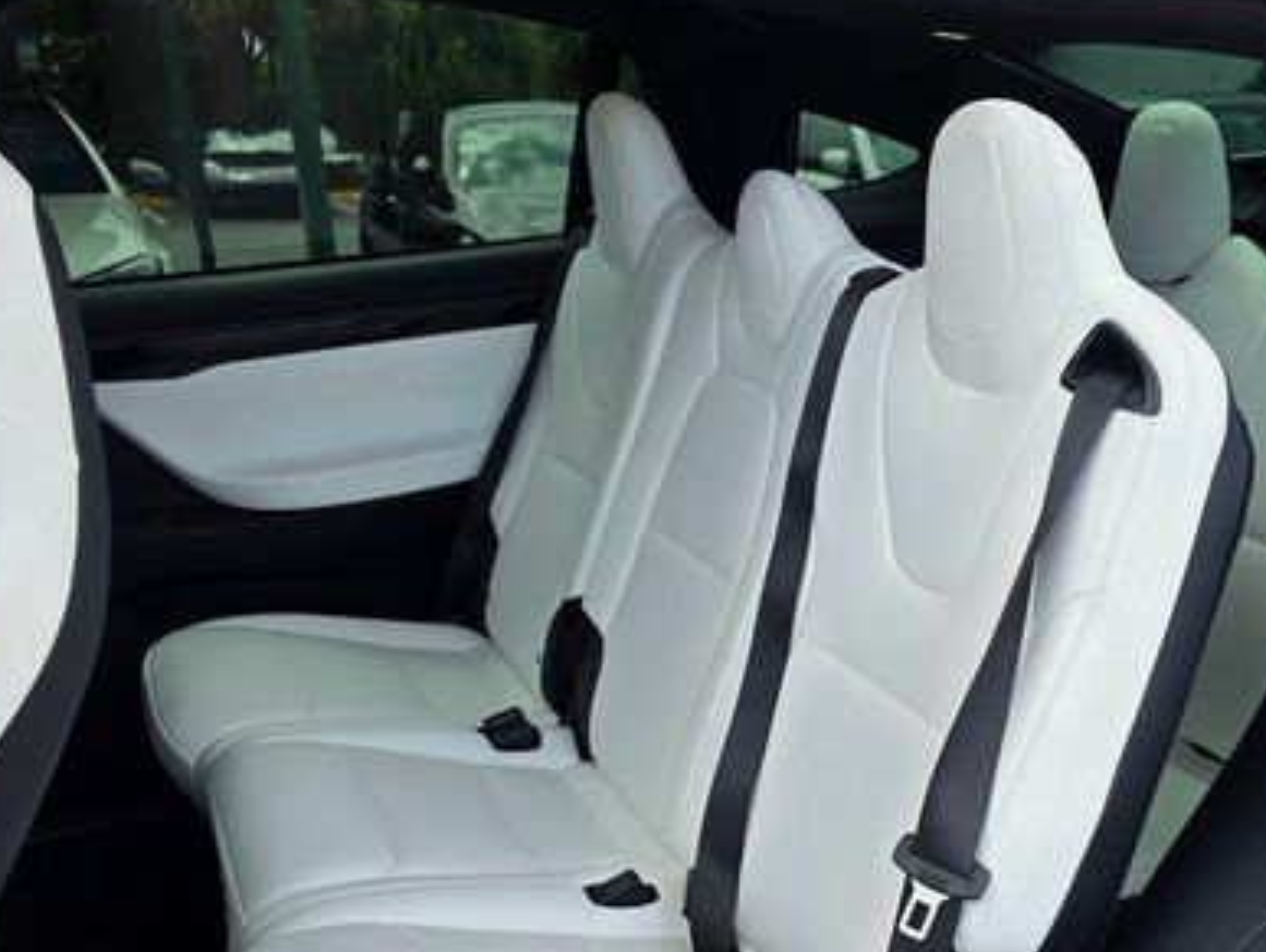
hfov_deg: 48.5
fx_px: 1391
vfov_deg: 37.4
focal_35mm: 38
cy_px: 638
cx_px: 792
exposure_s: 1/1700
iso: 80
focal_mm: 6.3
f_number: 1.7
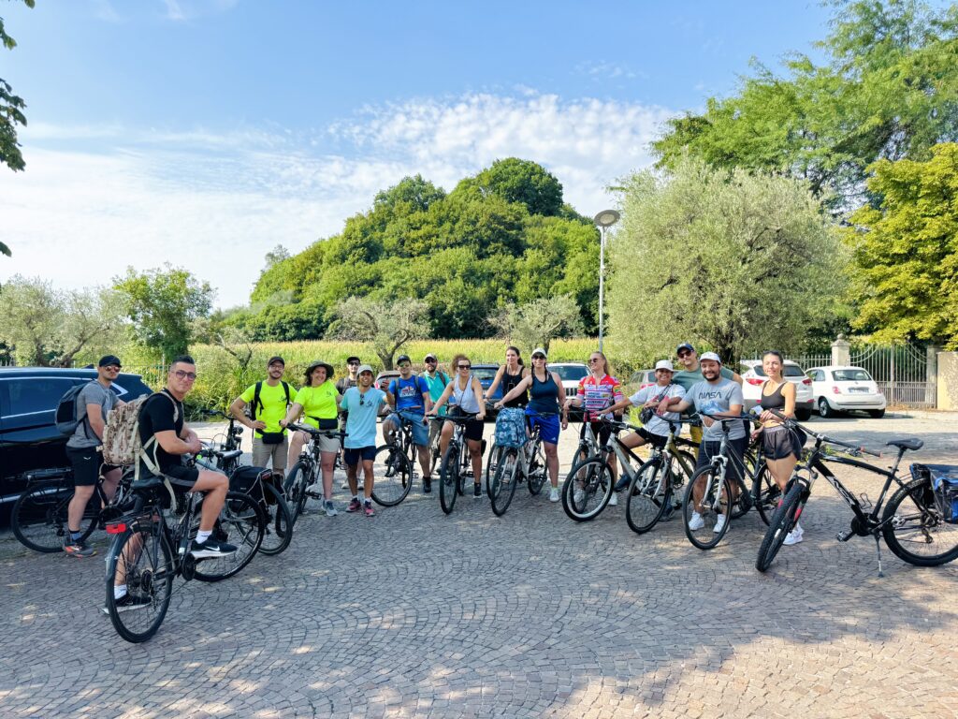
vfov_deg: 56.8
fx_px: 664
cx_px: 479
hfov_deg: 71.6
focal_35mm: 24
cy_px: 360
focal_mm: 6.76
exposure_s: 1/2710
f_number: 1.78
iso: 80
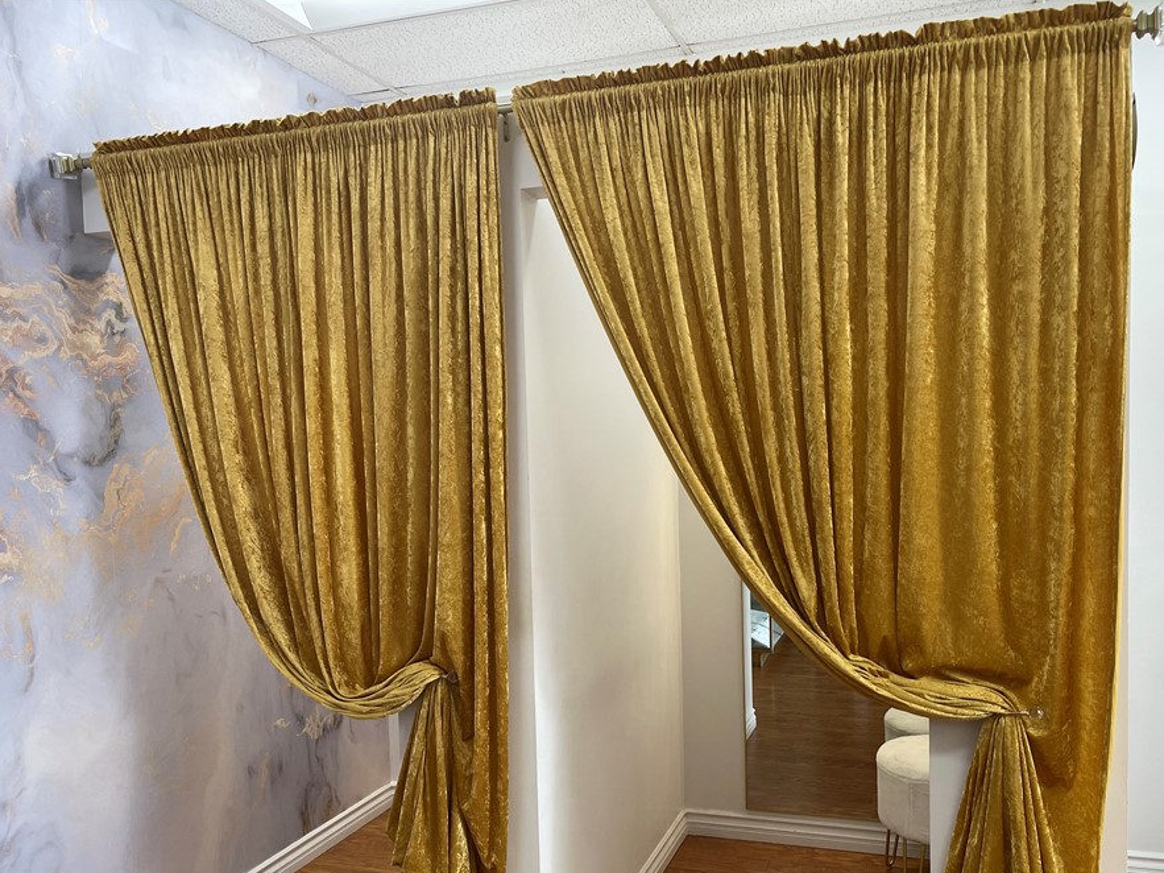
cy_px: 501
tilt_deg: -3.8
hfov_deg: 61.6
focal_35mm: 29
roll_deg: +1.2
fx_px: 975
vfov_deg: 48.1
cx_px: 613
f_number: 1.6
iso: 80
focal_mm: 5.1
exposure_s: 1/120
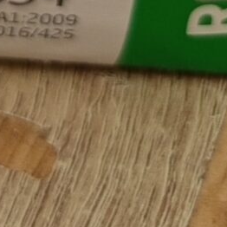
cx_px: -467
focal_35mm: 207
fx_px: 1536
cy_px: -527
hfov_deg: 7.4
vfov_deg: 7.2
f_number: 1.7
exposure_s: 1/100
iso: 90
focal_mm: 5.24
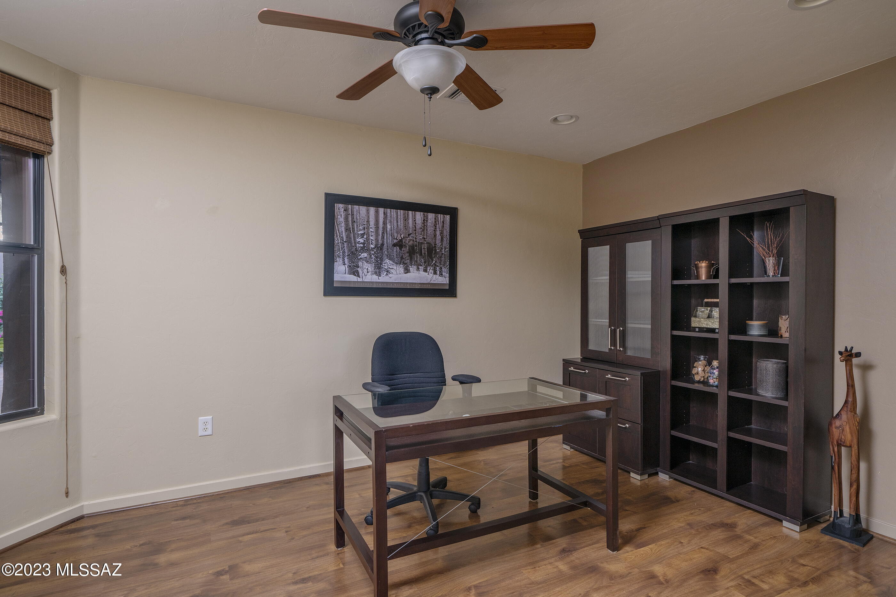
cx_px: 448
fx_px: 423
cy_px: 298
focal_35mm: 17
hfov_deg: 93.3
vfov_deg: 70.4
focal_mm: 17
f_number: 7.1
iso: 200
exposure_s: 1/4
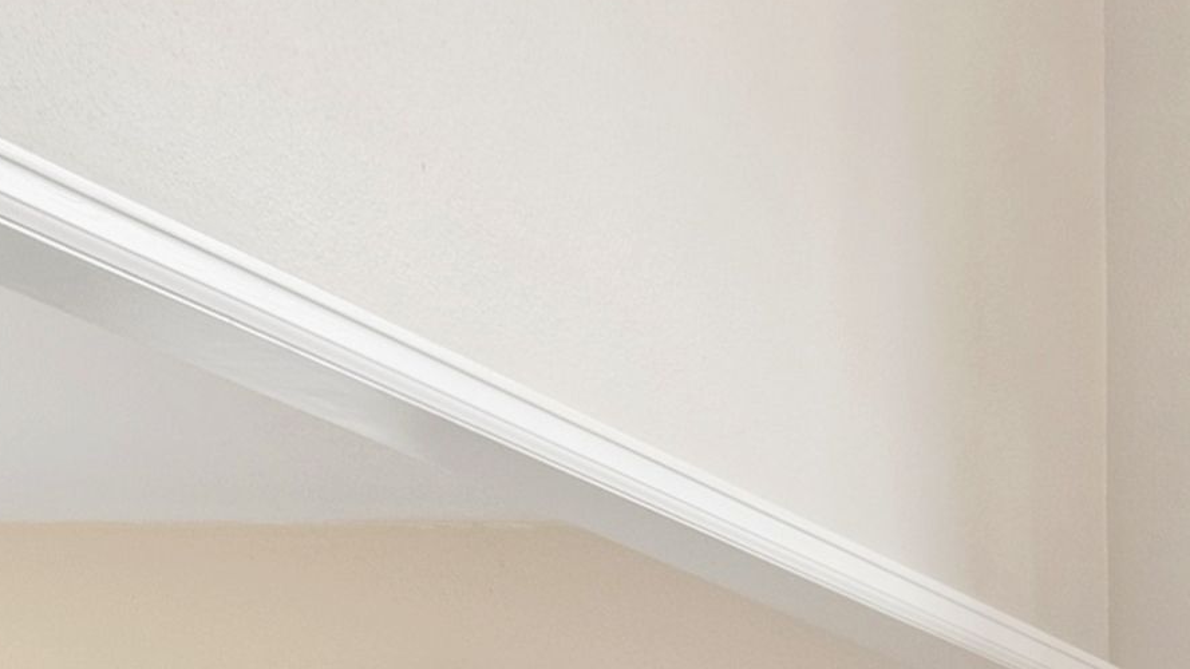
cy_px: 1408
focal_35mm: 90
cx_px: 2539
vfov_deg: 11.8
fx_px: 2840
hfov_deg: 16.4
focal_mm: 18
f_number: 9
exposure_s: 1/25
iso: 640
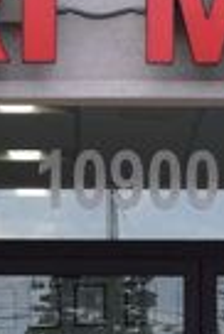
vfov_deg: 6.2
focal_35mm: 327
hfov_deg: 4.2
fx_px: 3042
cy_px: 543
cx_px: 222
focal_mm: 29
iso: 400
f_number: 10
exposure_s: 1/250
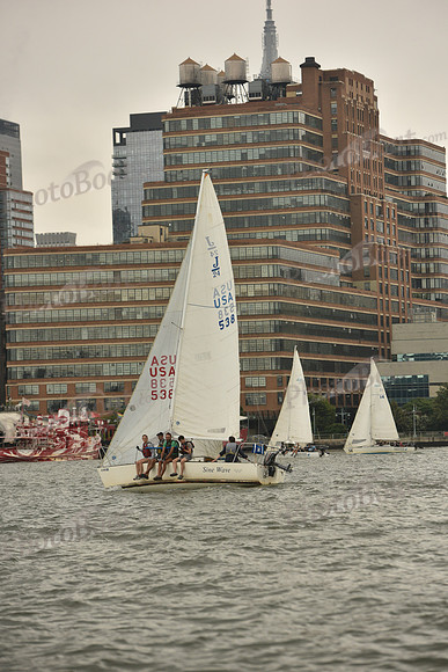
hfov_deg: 9.8
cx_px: 224
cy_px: 336
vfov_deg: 14.7
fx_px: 2612
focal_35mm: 140
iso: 320
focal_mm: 140
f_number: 5.6
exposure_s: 1/1600
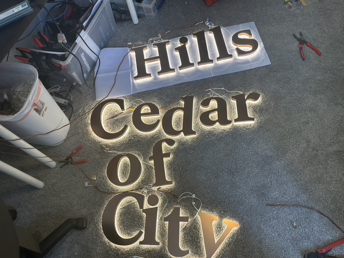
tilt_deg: -62.7
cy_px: 129
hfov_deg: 63.4
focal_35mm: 28
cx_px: 172
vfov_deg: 49.7
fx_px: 278
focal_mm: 3
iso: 64
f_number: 1.8
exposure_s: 1/71
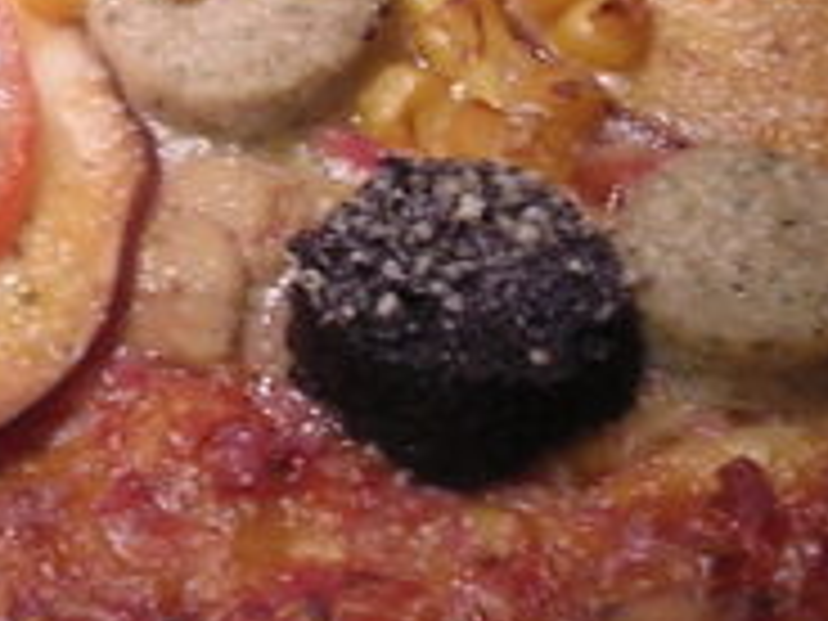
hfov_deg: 12.4
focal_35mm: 159
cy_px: -176
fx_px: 3803
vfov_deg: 9.2
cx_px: 198
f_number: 2.8
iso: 100
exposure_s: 1/33.3
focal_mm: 5.8
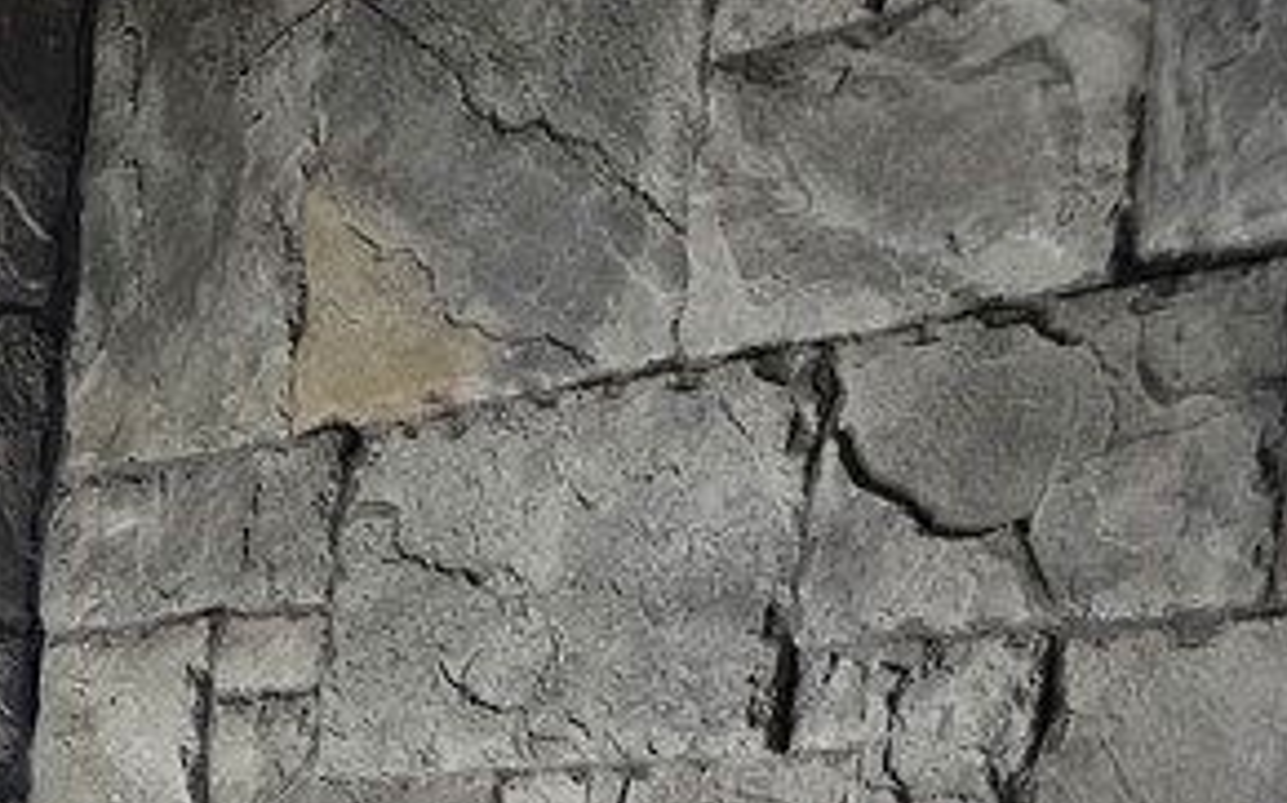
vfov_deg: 13.0
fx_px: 3015
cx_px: -546
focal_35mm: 86
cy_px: 1650
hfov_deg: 21.0
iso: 640
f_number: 1.7
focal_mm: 6.3
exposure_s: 1/120
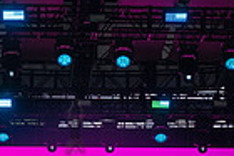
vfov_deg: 6.3
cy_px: 287
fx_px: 1370
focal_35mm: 211
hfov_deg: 9.8
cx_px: 74
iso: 1250
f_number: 4.5
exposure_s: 1/2000
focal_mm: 51
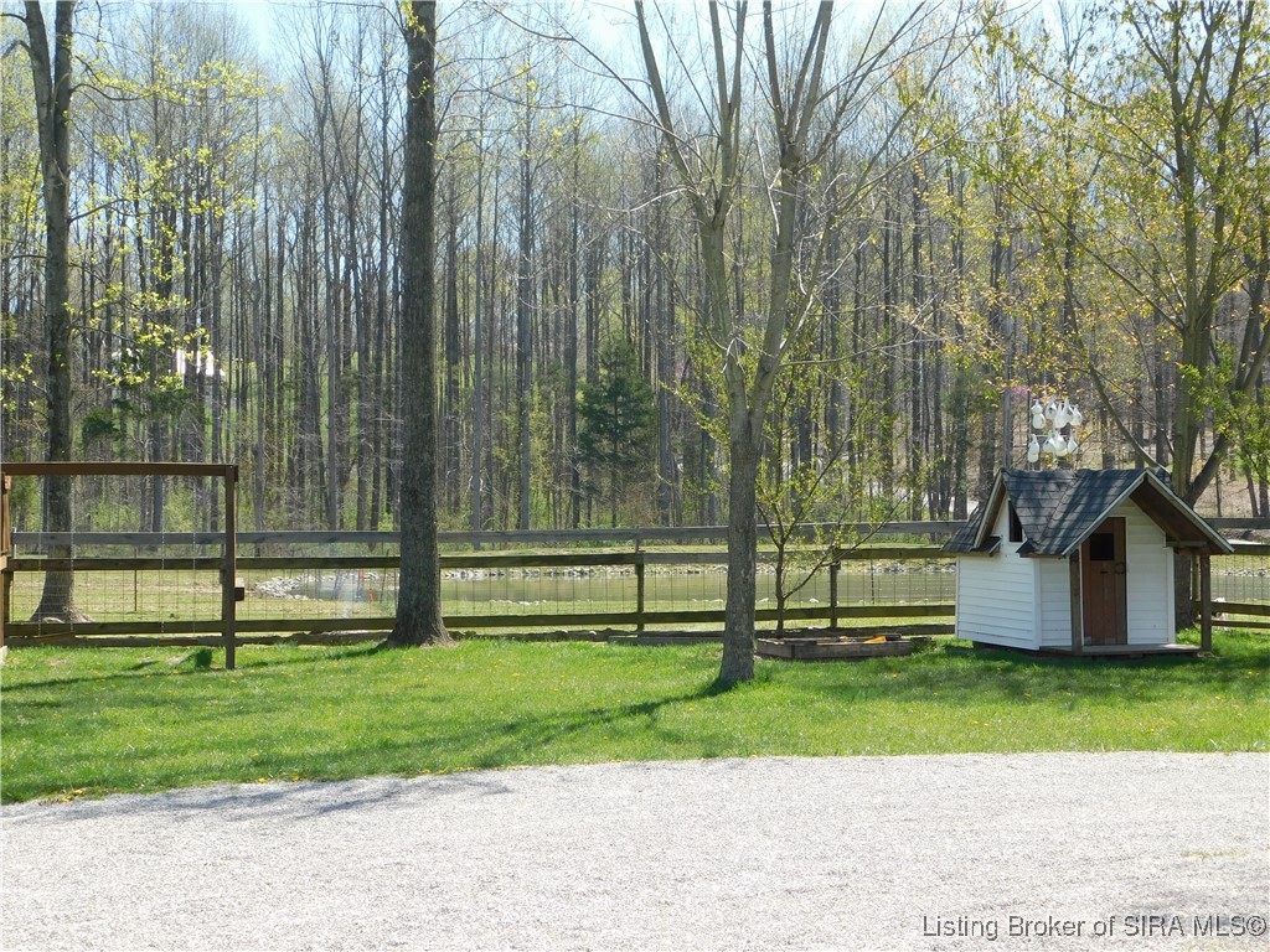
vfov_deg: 24.8
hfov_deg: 32.7
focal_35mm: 59
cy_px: 476
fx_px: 2165
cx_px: 635
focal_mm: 10.4
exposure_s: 1/400
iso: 125
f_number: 4
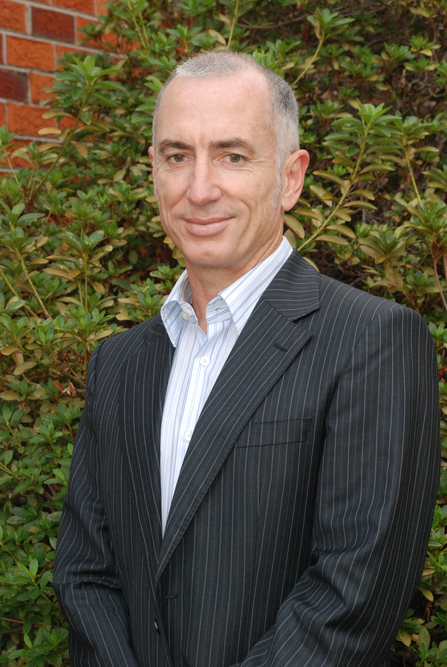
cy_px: 334
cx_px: 224
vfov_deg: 21.9
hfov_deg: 14.7
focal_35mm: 93
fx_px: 1727
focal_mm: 62
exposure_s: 1/60
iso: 800
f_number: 5.3
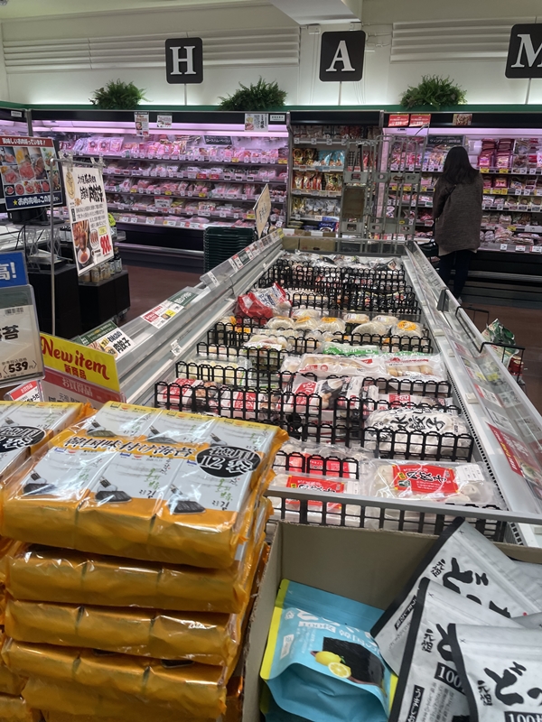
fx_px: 543
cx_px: 271
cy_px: 361
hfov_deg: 53.1
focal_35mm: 26
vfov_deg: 67.3
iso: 40
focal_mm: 4.2
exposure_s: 1/100
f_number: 1.6
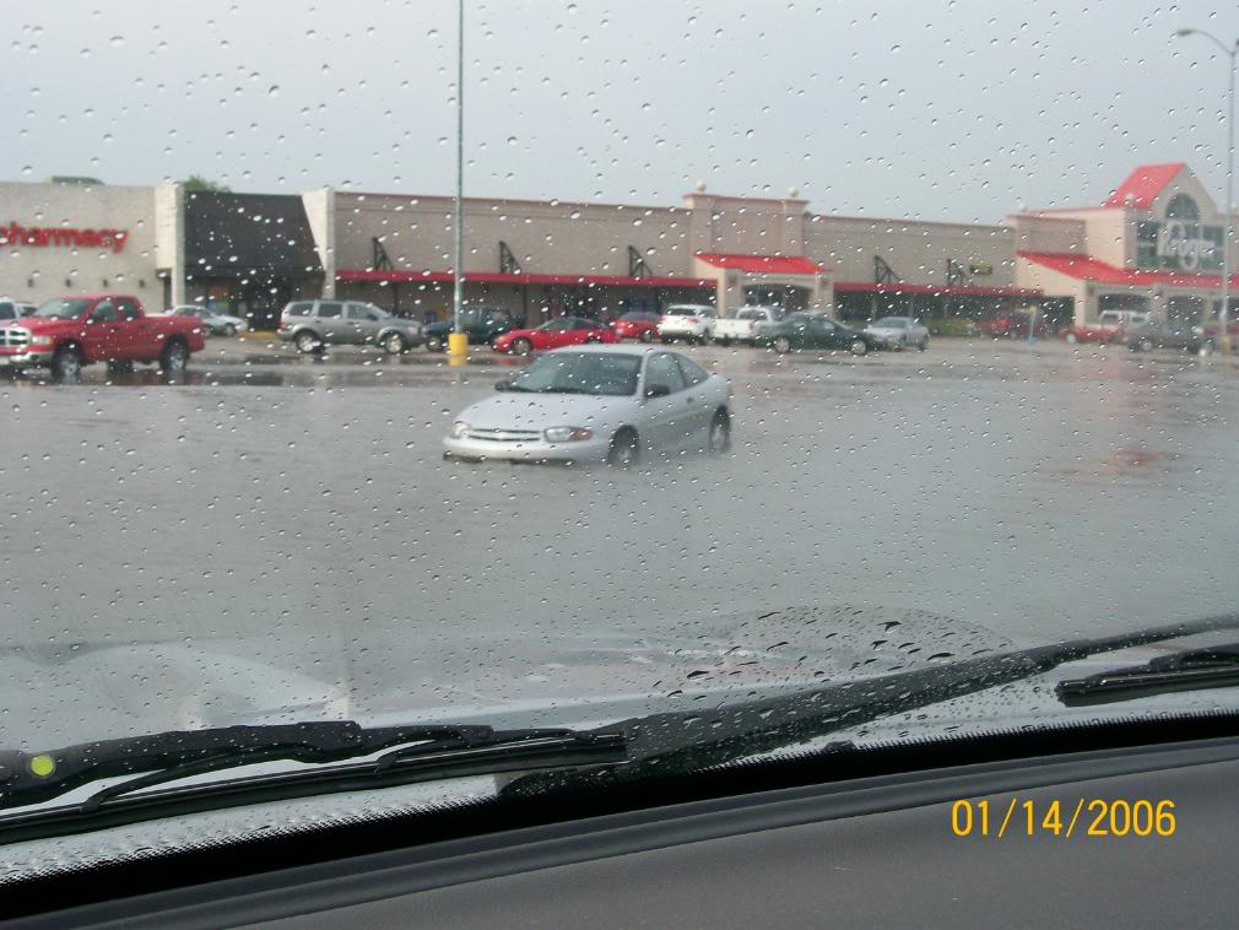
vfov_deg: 32.2
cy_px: 465
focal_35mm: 45
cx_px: 620
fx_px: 1611
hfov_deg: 42.1
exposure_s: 1/389
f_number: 5.4
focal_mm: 7.6
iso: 80
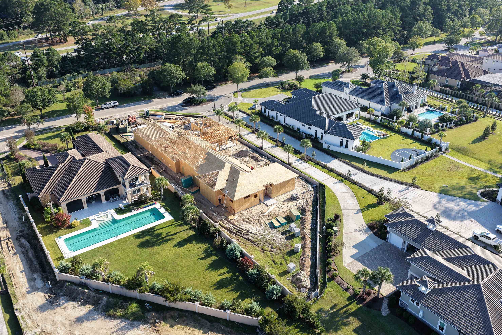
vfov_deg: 45.0
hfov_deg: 63.7
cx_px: 252
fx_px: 404
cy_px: 164
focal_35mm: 29
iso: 200
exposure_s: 1/800
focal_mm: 14.45
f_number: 2.8
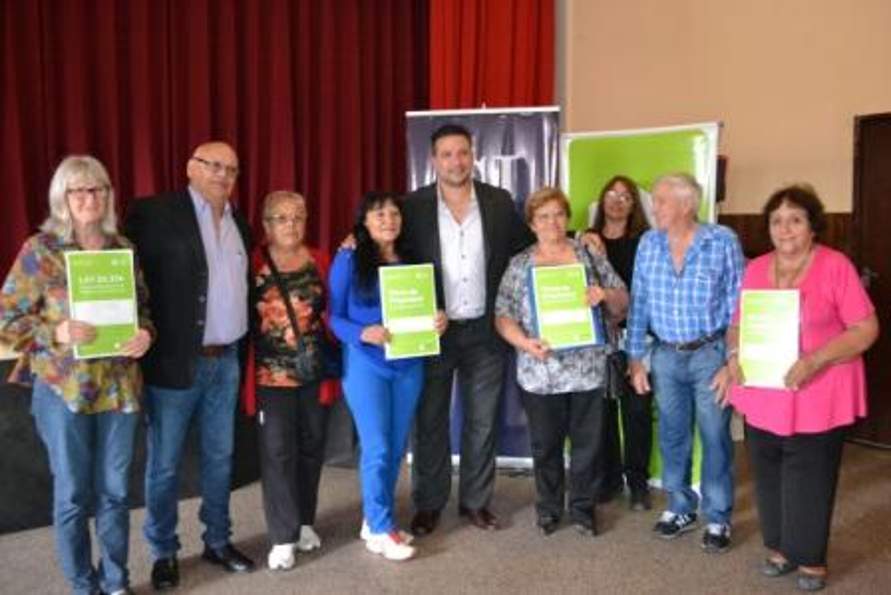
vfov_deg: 40.0
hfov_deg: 57.2
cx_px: 446
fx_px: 817
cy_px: 298
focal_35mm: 33
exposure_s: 1/60
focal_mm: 22
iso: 3200
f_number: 3.8
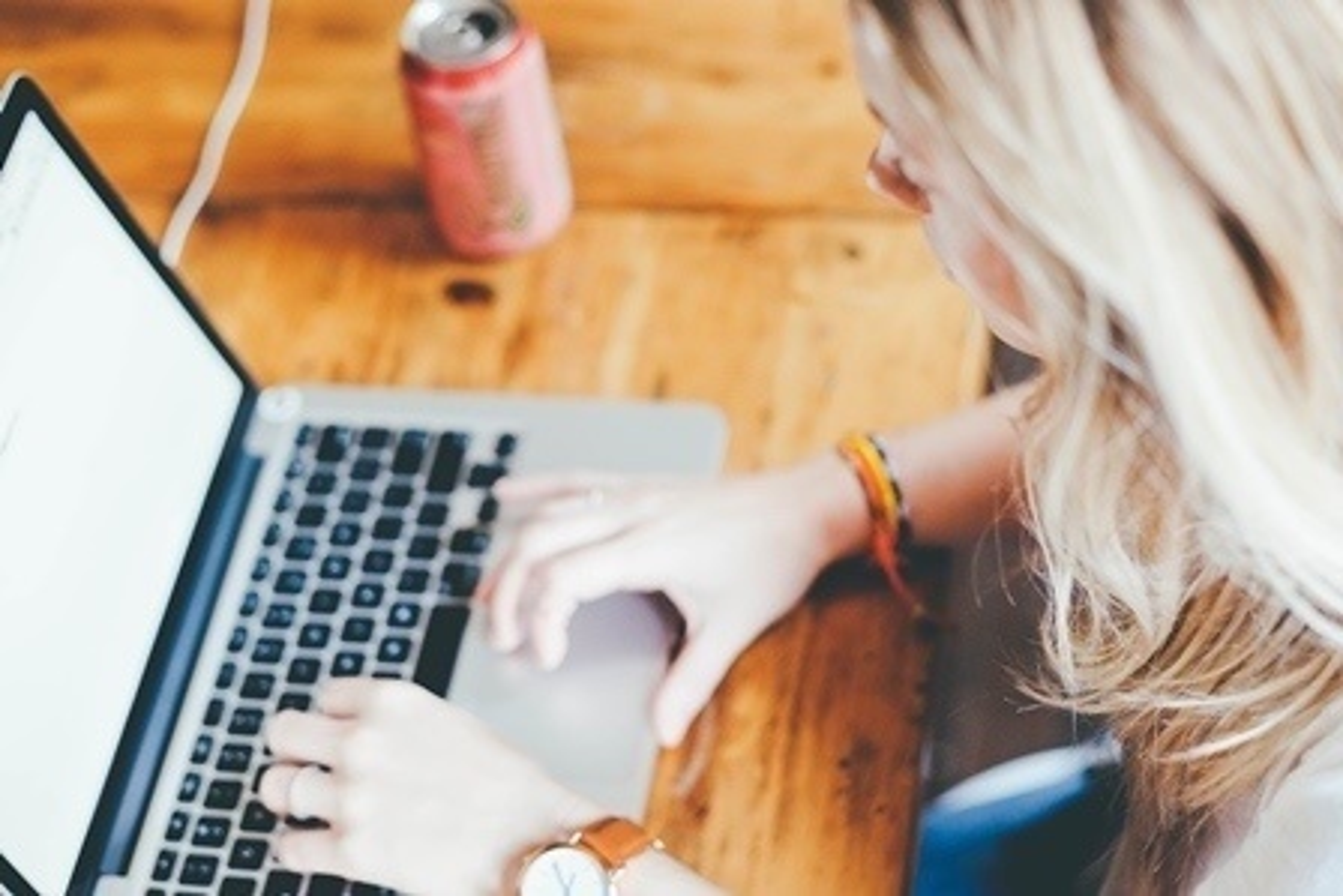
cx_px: 672
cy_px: 448
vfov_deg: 16.3
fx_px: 3134
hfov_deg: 24.2
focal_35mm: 84
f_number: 2
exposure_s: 1/180
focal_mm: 56
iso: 800
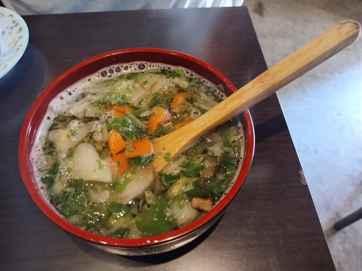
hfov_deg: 69.4
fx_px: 261
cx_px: 181
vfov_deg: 54.9
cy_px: 136
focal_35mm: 25
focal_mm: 4.71
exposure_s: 1/25
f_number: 1.7
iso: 256
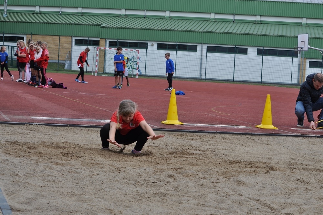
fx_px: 739
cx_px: 162
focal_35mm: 82
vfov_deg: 16.5
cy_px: 108
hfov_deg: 24.6
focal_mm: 55
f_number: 8
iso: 200
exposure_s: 1/250
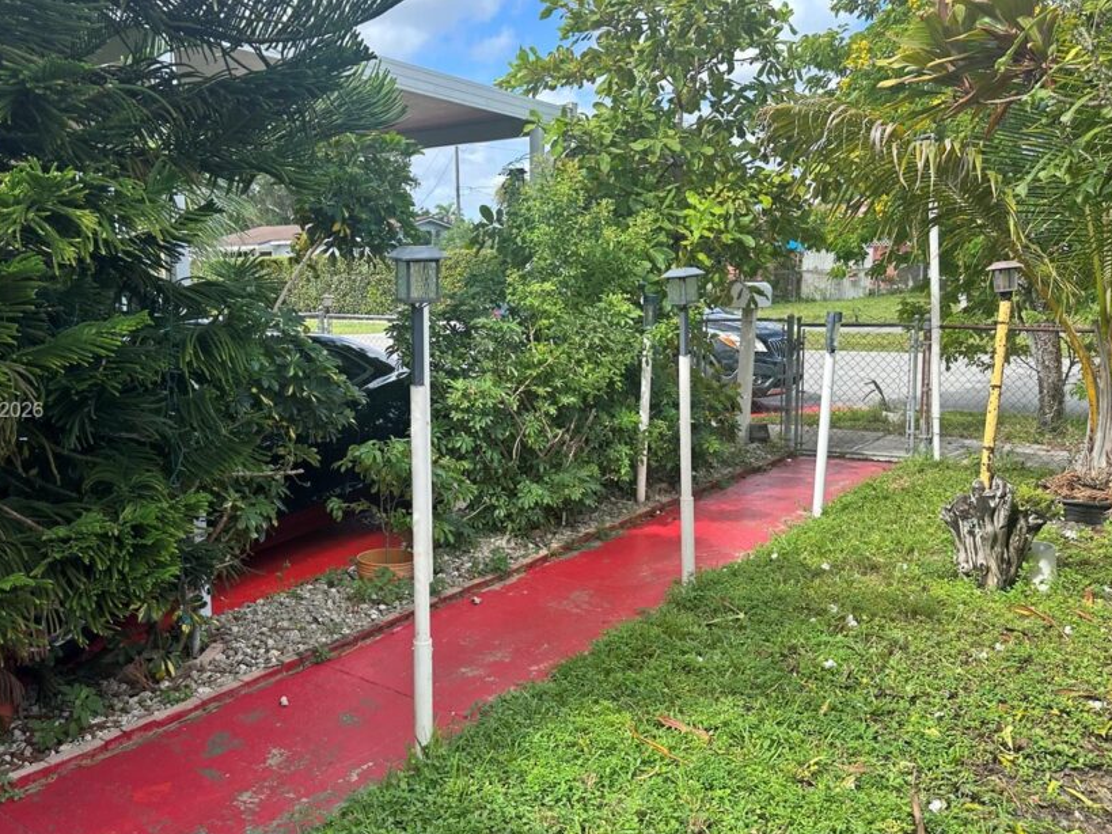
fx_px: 964
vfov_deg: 46.8
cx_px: 468
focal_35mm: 30
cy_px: 412
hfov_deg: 59.7
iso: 80
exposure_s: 1/1227
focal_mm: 6.86
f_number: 1.78
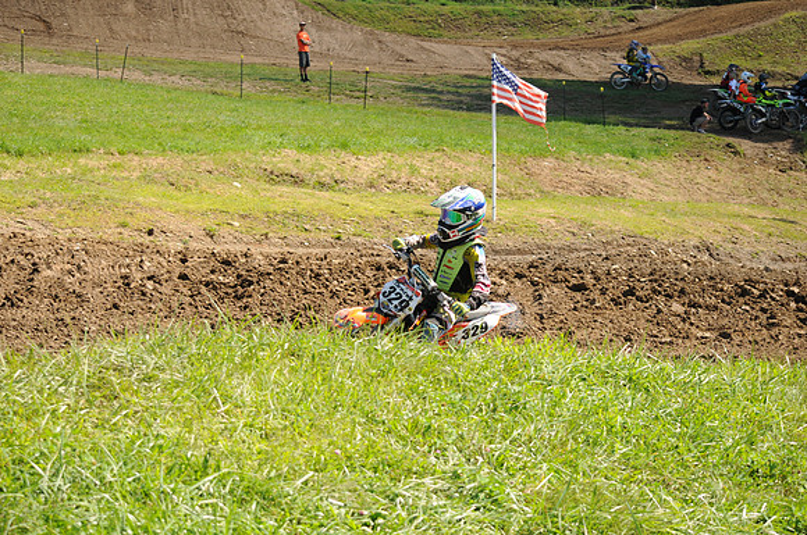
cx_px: 404
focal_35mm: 82
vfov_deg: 16.5
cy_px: 268
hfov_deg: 24.6
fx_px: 1847
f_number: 5
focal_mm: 55
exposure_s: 1/1000
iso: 400
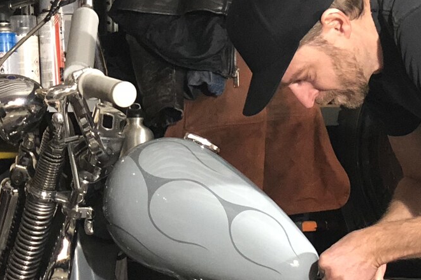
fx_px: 1531
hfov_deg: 15.6
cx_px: 319
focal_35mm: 131
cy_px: 300
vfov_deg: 10.3
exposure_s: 1/13
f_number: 2.4
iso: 160
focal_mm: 6
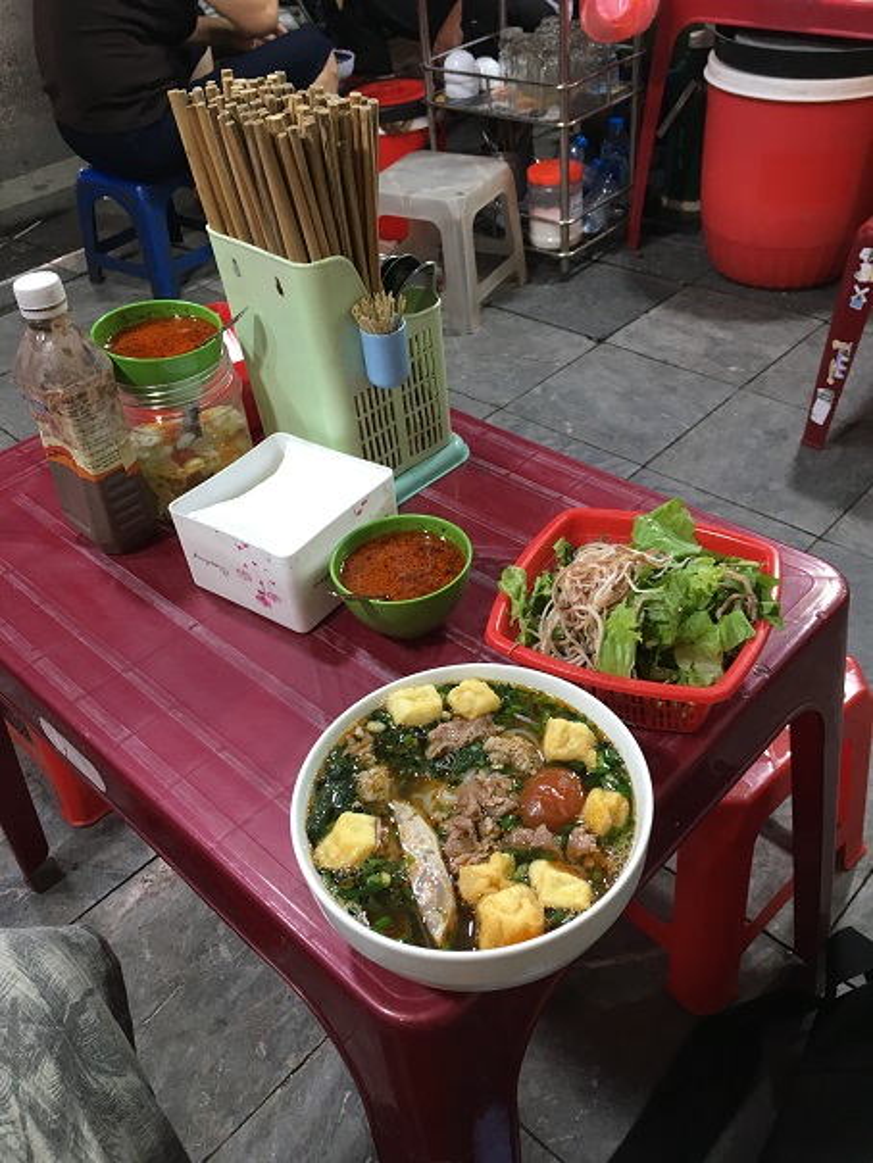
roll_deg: +6.3
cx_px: 436
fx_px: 975
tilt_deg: -40.8
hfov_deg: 48.2
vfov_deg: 61.6
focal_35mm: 29
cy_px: 582
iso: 100
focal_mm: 4.15
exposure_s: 1/33
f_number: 2.2
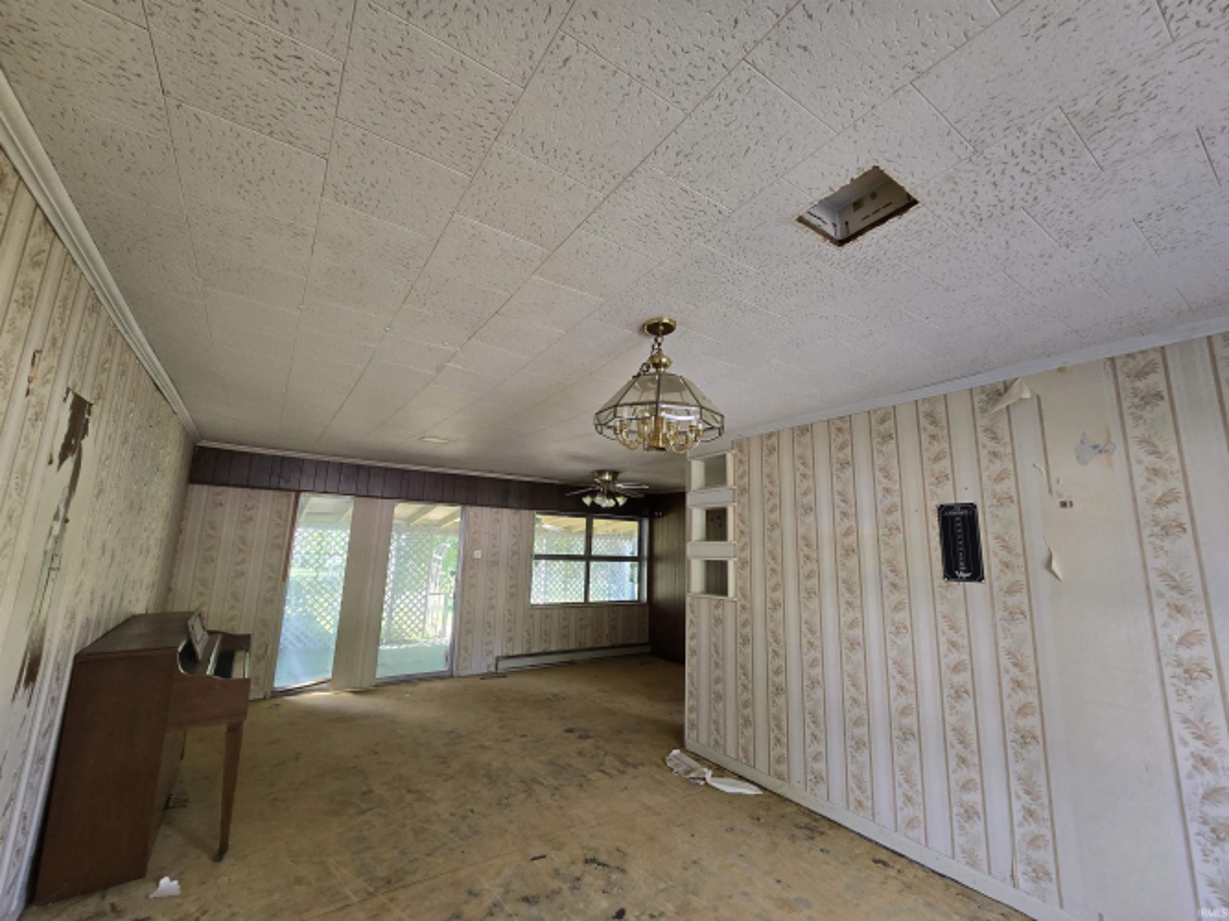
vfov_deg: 89.9
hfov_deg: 106.2
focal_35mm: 13
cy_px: 460
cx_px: 614
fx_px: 461
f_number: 2.2
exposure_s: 1/52
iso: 200
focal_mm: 2.2
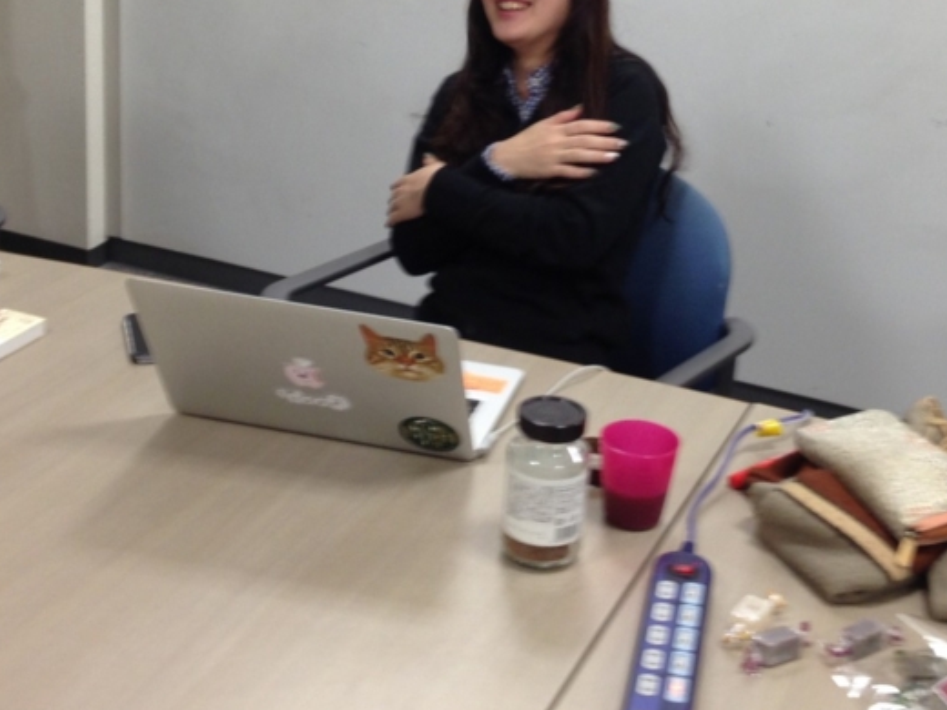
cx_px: 534
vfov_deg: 22.3
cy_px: 151
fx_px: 1778
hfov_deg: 29.8
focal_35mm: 65
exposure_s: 1/20
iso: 50
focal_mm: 4.12
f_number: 2.4
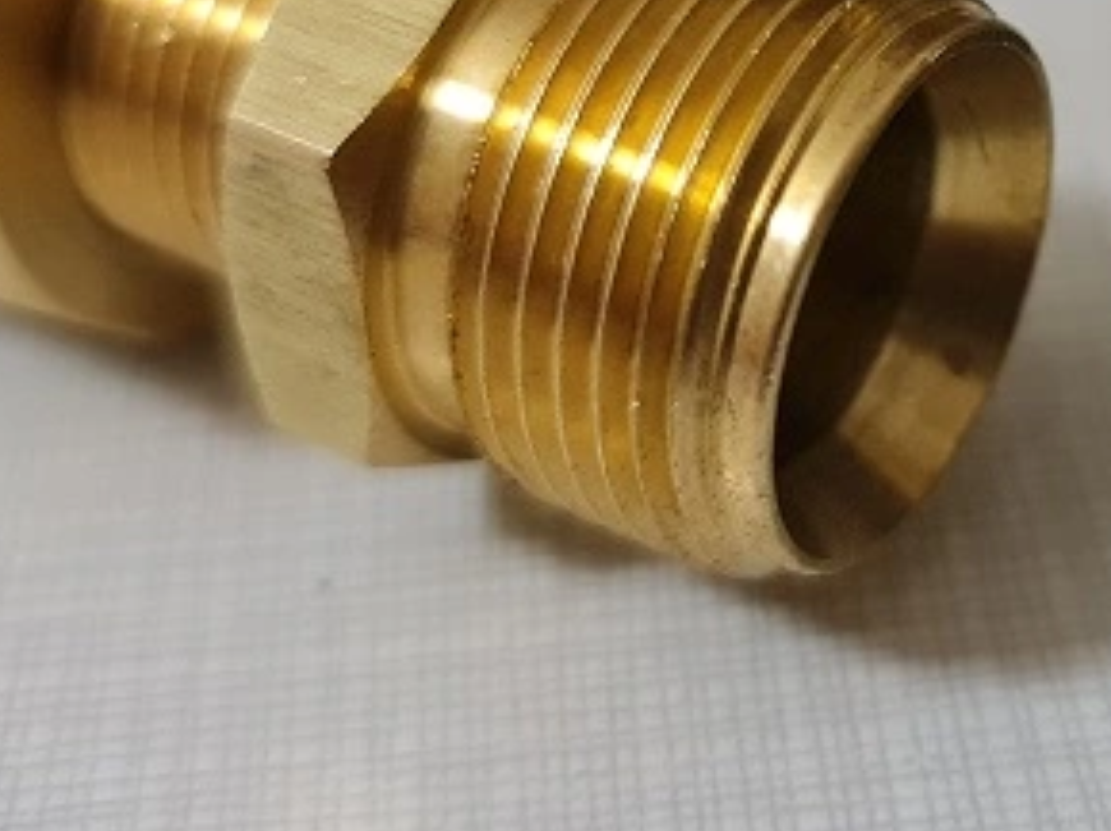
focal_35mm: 69
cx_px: 985
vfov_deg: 21.0
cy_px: 142
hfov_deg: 27.3
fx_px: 2213
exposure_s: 1/33
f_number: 1.8
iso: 640
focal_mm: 7
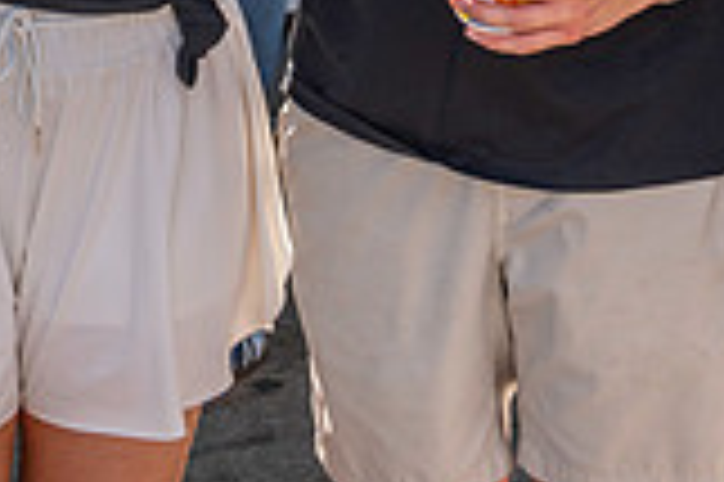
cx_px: 238
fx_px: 2250
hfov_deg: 18.2
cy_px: -358
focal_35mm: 112
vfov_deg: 11.4
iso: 125
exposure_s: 1/200
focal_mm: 31
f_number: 4.5
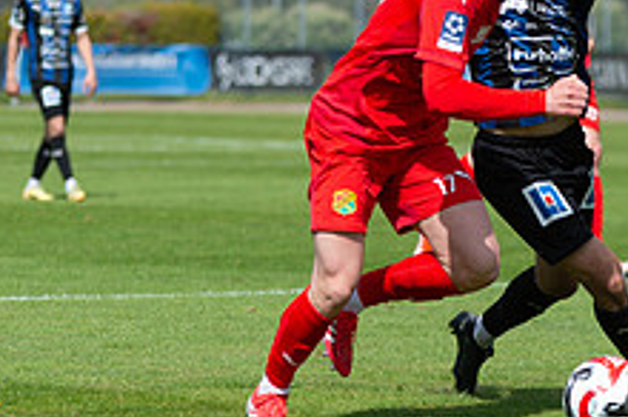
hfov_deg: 5.9
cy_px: 154
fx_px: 6044
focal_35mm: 347
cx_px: 457
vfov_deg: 3.9
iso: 140
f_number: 3.5
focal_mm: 122
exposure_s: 1/1600
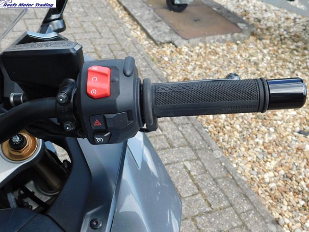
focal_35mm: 38
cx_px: 154
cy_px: 119
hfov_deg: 49.0
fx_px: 339
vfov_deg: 37.7
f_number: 3.5
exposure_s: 1/250
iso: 125
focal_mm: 6.3
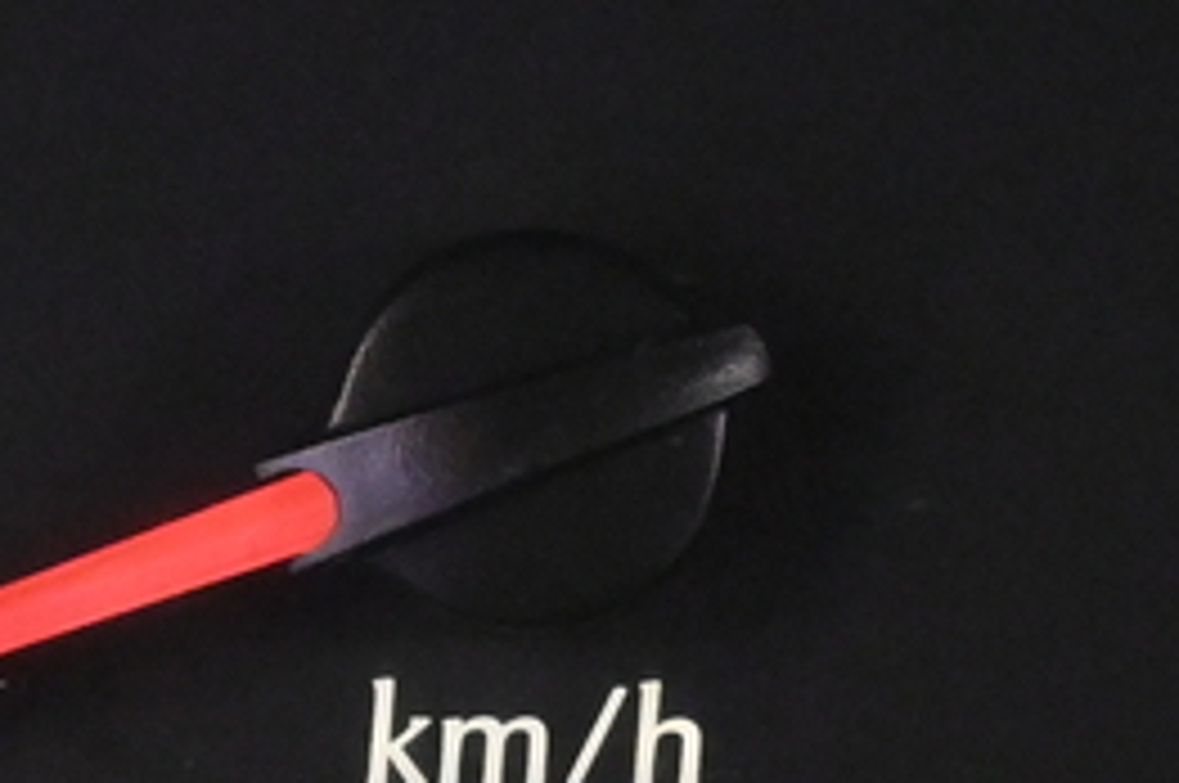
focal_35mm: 223
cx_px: 500
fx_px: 7294
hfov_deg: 9.2
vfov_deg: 6.1
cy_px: 441
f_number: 4.2
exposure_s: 1/40
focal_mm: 24
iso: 4500
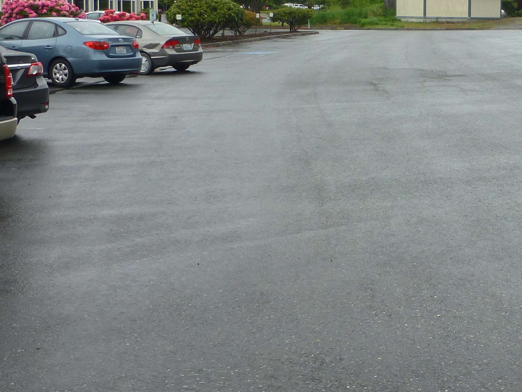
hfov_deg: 30.9
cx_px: 461
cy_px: 110
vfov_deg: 24.2
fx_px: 905
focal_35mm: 60
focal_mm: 4.3
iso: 100
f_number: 4
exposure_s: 1/250
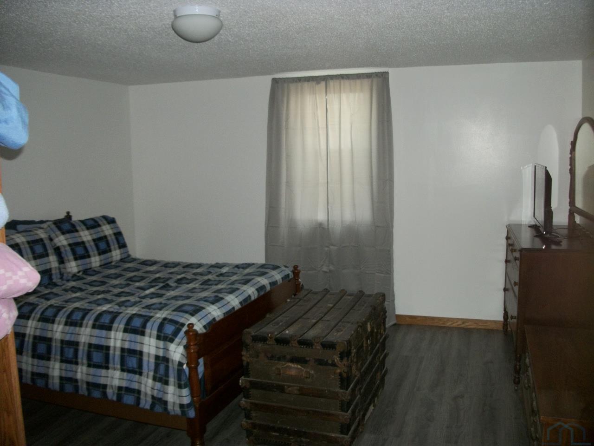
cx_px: 297
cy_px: 223
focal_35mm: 32
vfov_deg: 44.2
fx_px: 549
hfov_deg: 56.8
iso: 160
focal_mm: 5.7
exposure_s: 1/30
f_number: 2.9
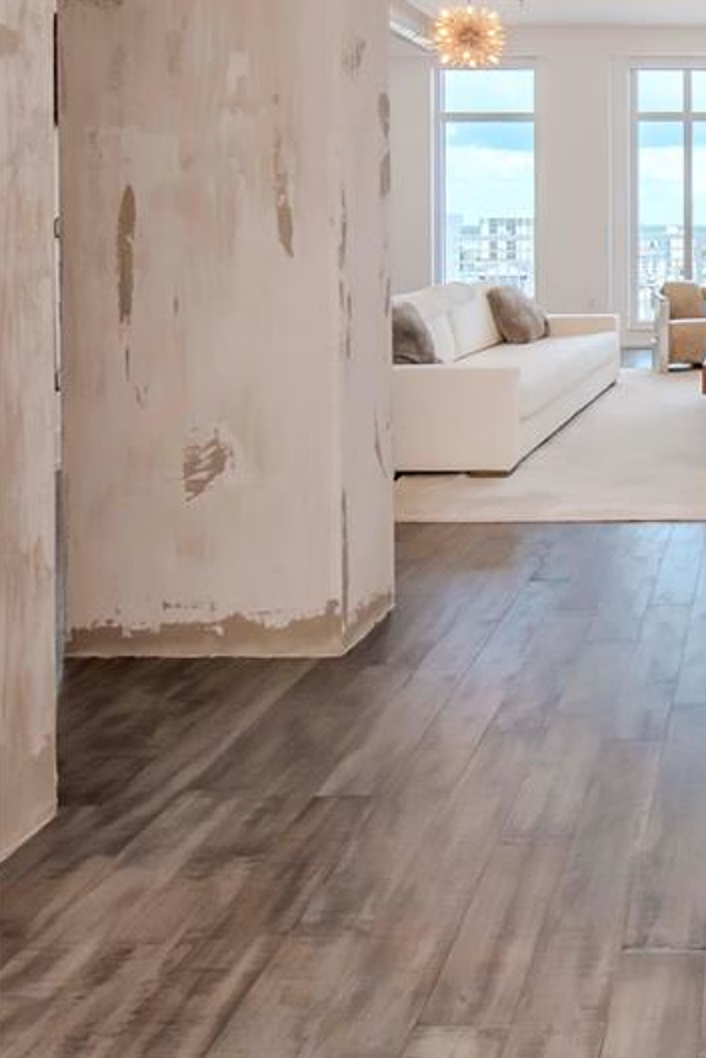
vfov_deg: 53.4
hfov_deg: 33.5
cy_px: 270
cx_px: 790
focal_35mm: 34
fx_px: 999
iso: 800
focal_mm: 10
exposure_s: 1/200
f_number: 20
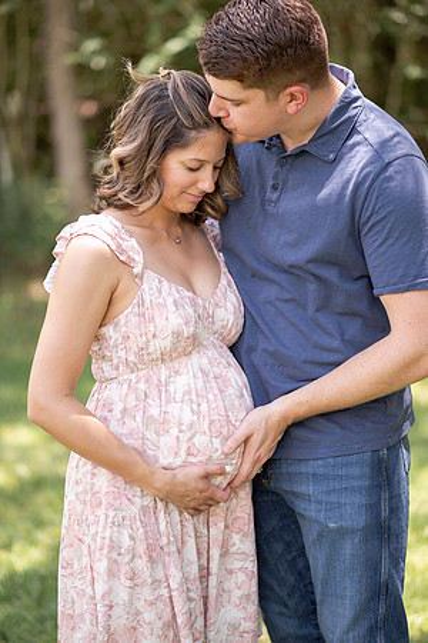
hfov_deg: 16.1
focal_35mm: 85
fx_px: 1516
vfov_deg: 23.9
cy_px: 322
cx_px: 214
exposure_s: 1/1250
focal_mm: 85
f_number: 2
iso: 320
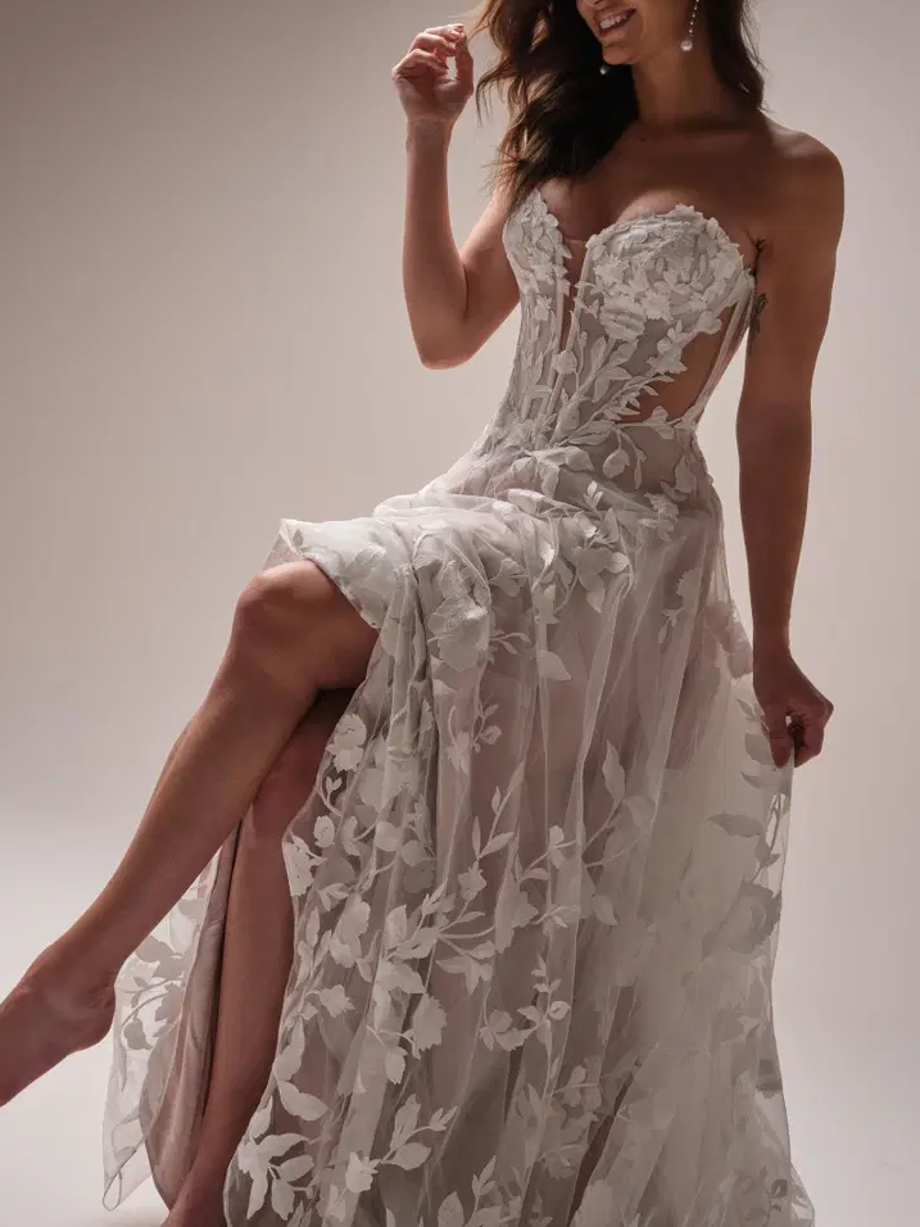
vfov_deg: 35.5
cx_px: 450
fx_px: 1914
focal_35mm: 54
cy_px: 508
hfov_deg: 27.0
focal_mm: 54.1
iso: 800
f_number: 11
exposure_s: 1/125
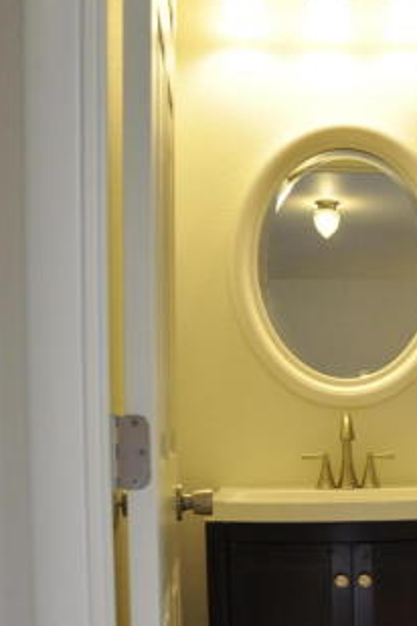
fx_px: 1164
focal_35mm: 67
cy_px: 491
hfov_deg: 19.1
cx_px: 509
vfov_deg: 29.5
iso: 400
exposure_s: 1/80
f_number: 4.5
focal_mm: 18
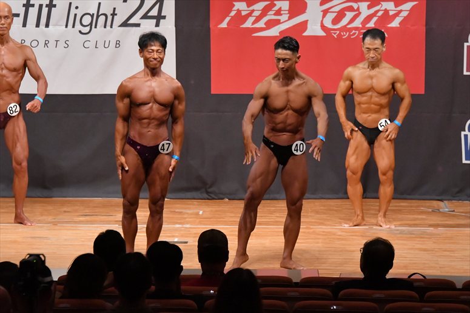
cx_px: 235
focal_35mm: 217
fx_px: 2832
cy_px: 156
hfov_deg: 9.5
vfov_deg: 6.3
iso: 9000
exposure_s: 1/400
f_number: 5.6
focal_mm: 145
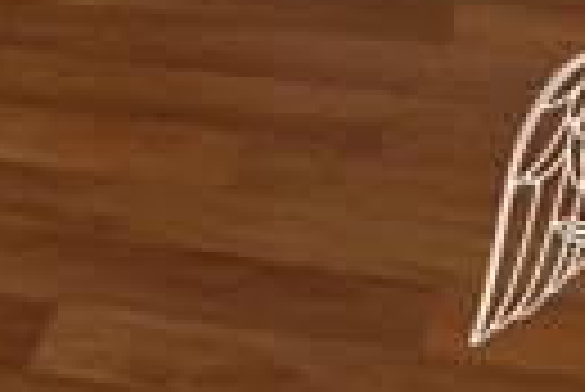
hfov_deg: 10.7
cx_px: -637
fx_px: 2814
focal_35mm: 173
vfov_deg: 7.3
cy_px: -671
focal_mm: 20
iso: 500
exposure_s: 1/160
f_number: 3.2
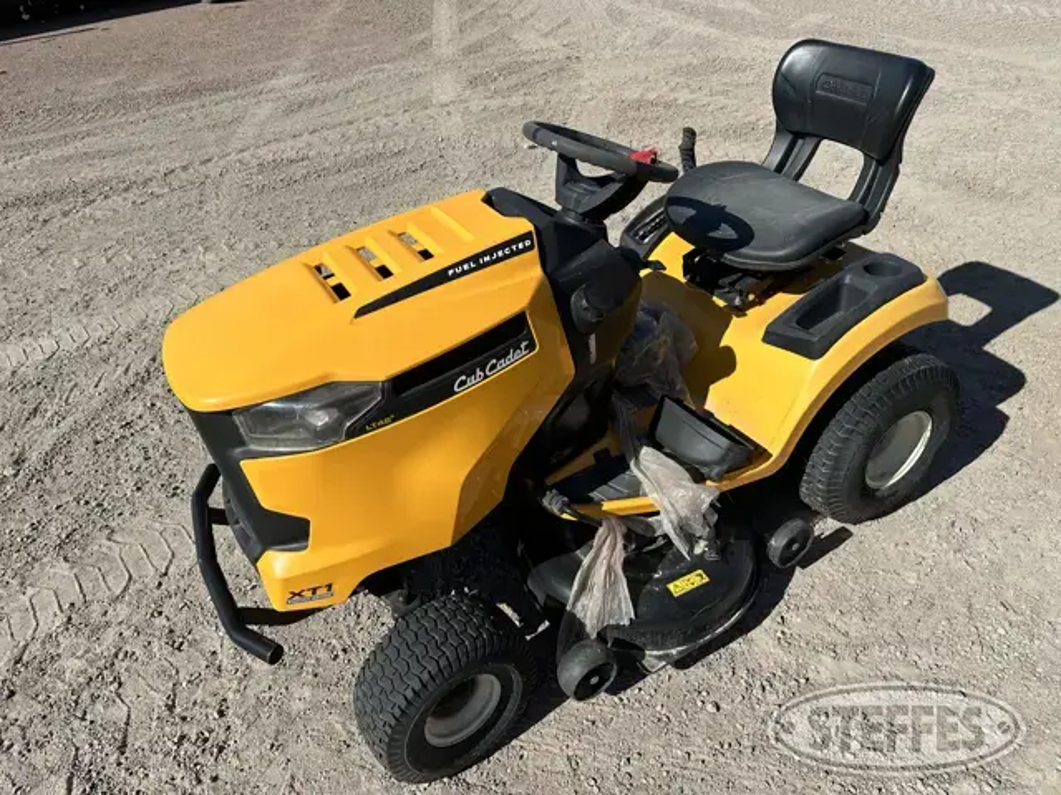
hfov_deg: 71.6
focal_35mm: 24
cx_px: 530
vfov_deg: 56.8
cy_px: 398
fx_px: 736
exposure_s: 1/6211
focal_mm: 6.86
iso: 80
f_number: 1.78
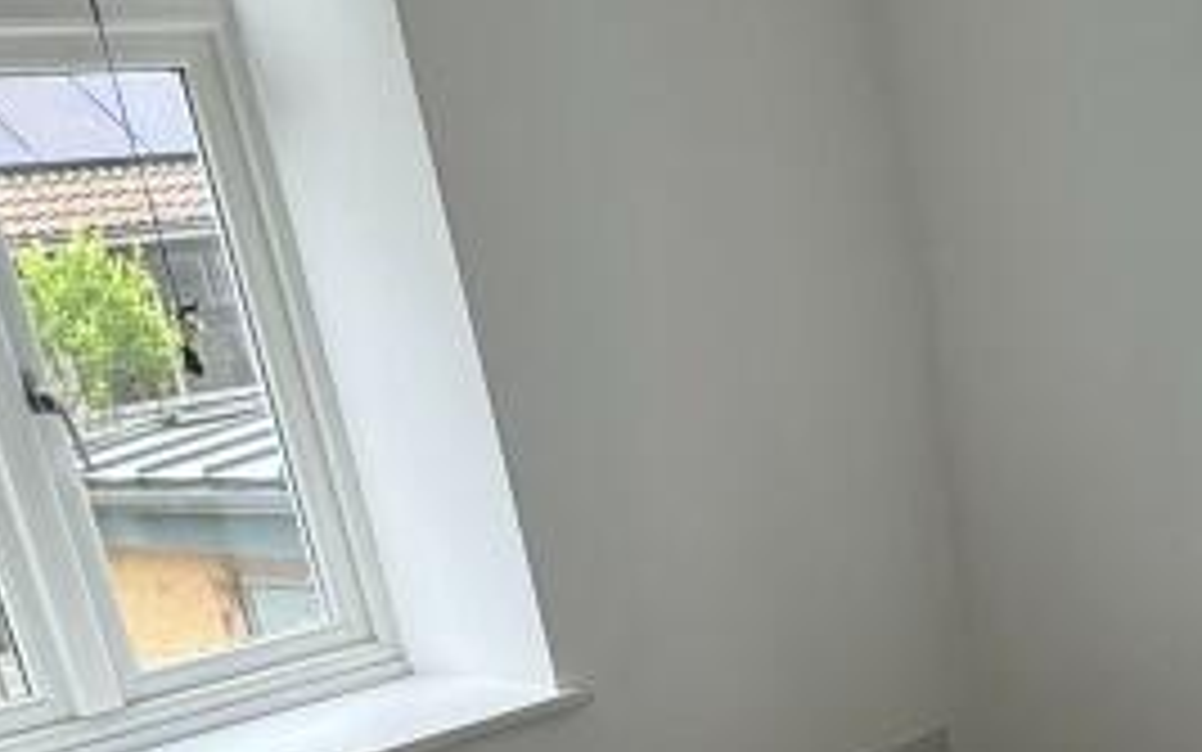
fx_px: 1868
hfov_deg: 33.3
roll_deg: +7.7
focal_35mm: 57
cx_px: 1134
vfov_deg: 21.5
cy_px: 851
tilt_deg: -18.1
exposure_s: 1/154
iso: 40
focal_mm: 2.22
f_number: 2.2
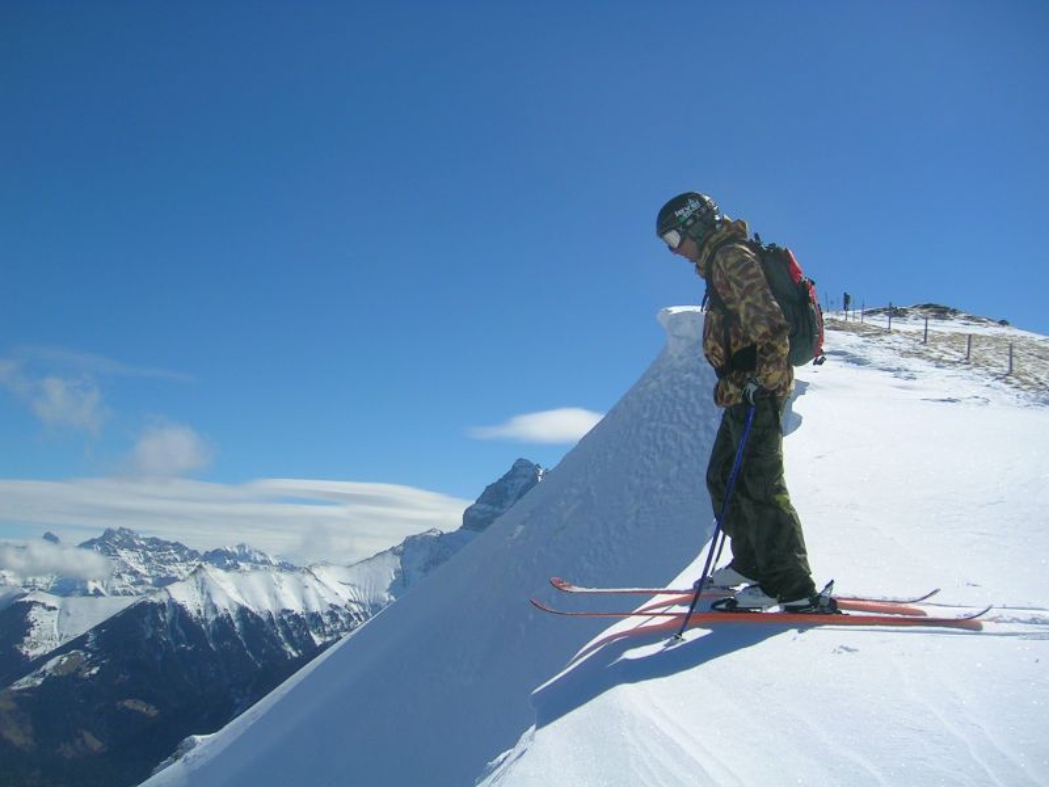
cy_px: 394
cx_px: 524
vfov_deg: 40.7
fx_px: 1061
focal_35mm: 35
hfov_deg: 52.6
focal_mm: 5.4
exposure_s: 1/992
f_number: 4.8
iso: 50
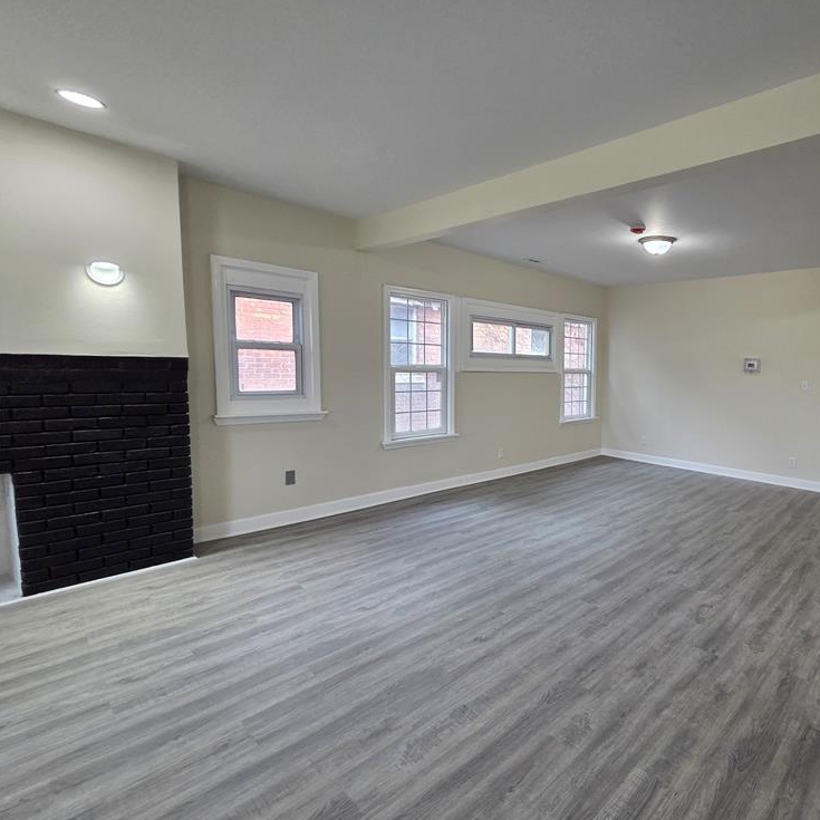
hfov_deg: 83.5
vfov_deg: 87.4
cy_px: 415
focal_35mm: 16
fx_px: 429
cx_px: 566
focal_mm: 2.2
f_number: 2.2
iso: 200
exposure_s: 1/120
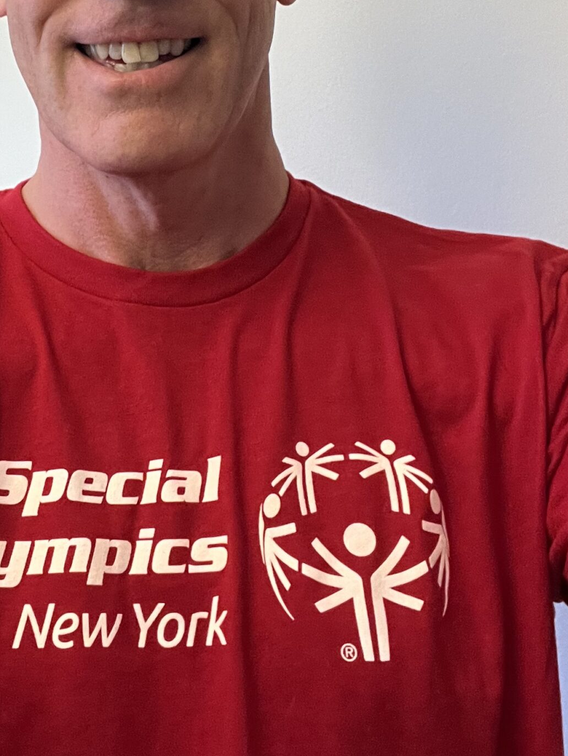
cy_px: 132
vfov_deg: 33.2
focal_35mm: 56
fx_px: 1225
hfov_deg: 25.7
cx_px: 123
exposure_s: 1/30
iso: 320
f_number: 2.2
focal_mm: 2.71
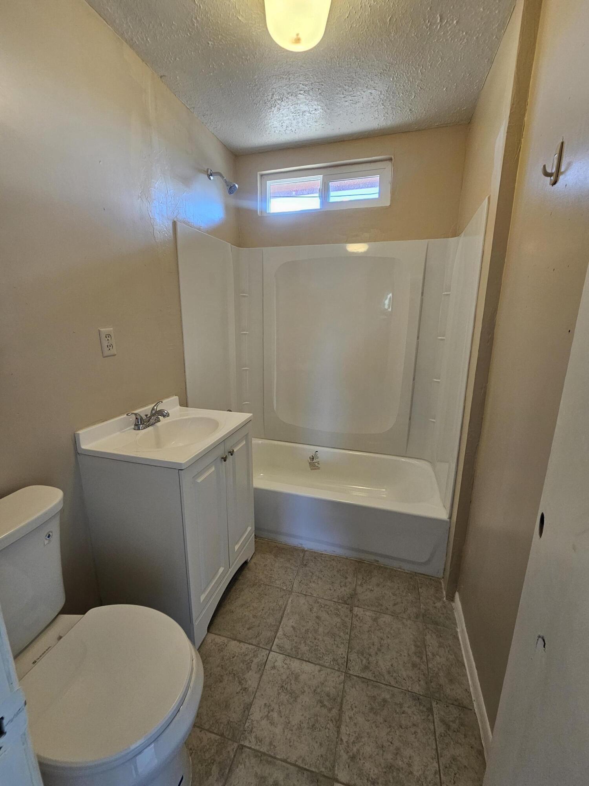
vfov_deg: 106.2
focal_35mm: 13
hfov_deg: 89.9
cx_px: 294
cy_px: 393
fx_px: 295
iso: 160
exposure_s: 1/60
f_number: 2.2
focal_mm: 2.2
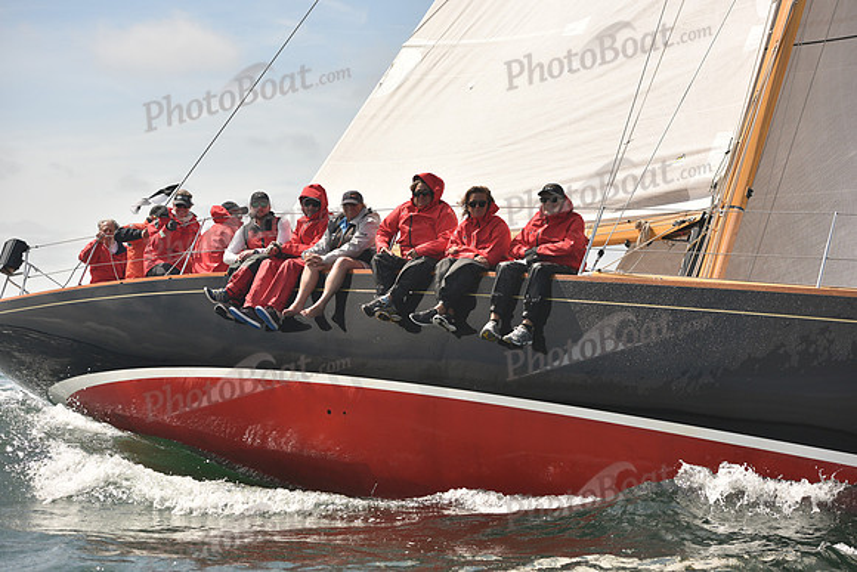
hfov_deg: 28.8
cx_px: 428
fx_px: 1667
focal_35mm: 70
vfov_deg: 19.5
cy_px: 286
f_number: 5
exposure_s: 1/1250
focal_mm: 70
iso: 320
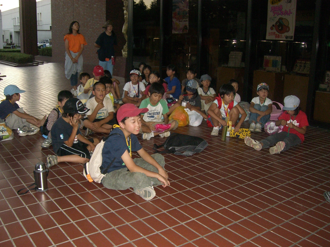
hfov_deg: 49.0
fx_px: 362
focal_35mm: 38
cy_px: 124
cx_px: 165
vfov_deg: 37.7
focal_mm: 6.2
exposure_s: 1/60
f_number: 2.7
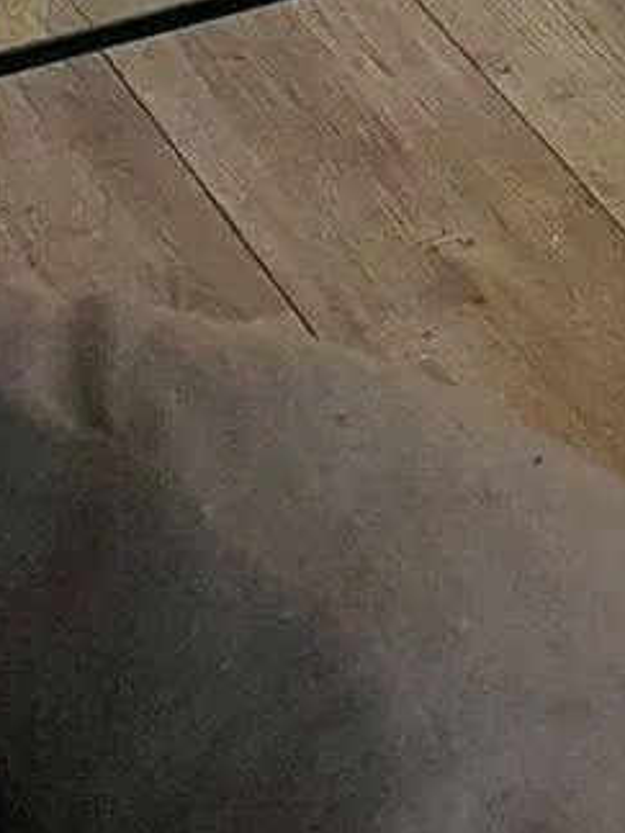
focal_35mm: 171
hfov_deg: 8.6
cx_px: 710
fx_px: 4117
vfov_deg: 9.0
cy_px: -1788
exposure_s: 1/33
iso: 160
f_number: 1.7
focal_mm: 4.2
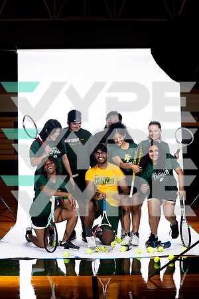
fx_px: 580
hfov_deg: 19.5
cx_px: 100
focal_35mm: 70
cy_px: 150
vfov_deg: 28.8
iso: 400
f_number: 6.3
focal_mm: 70
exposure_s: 1/250
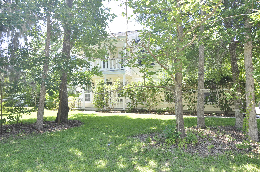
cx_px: 130
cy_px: 86
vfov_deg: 53.0
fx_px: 173
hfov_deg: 73.8
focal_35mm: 24
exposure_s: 1/125
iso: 200
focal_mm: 16
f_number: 5.6
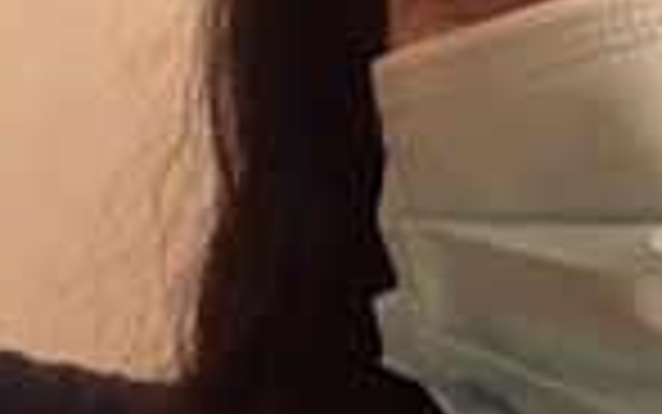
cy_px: 207
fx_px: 2671
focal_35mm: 148
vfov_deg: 8.9
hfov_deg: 14.1
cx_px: 529
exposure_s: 1/15
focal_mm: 2.87
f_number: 2.2
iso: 800
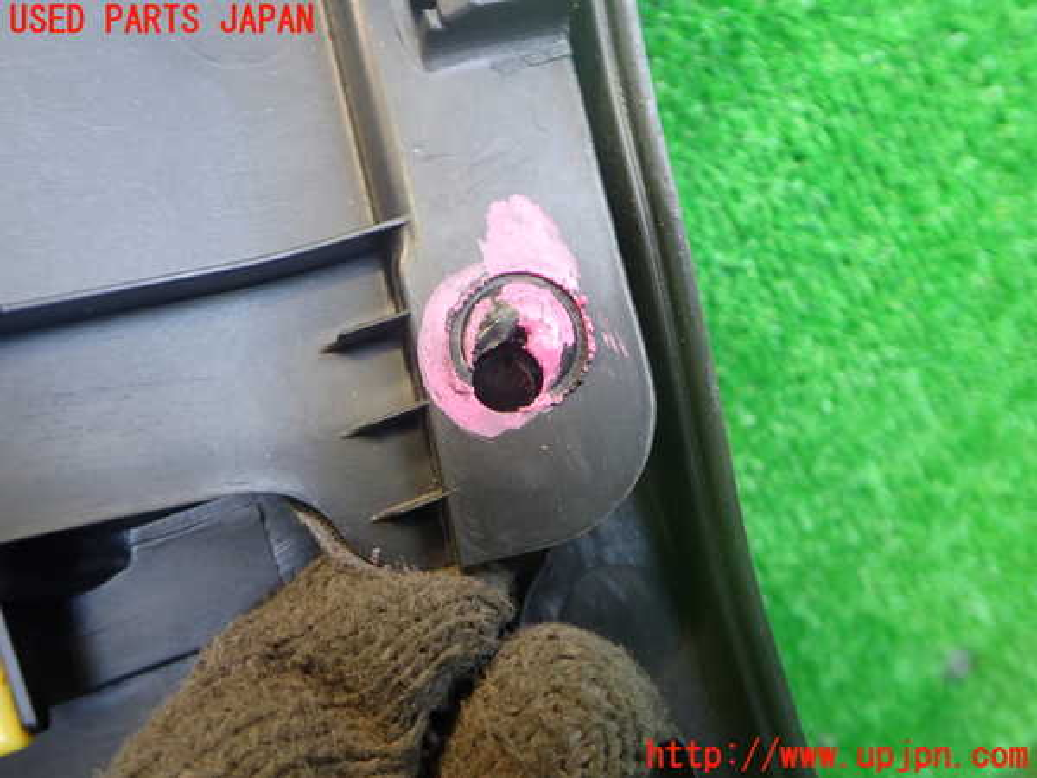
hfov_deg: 60.0
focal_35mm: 30
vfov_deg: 46.8
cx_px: 518
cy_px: 389
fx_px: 899
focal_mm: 5.4
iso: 200
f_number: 2.3
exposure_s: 1/30
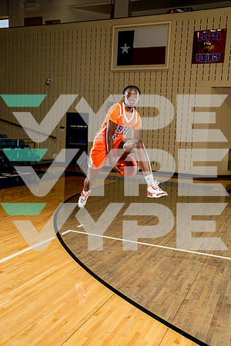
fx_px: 356
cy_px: 173
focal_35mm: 37
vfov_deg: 51.9
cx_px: 116
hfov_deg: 35.9
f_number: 5.6
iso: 400
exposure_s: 1/250
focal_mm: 37
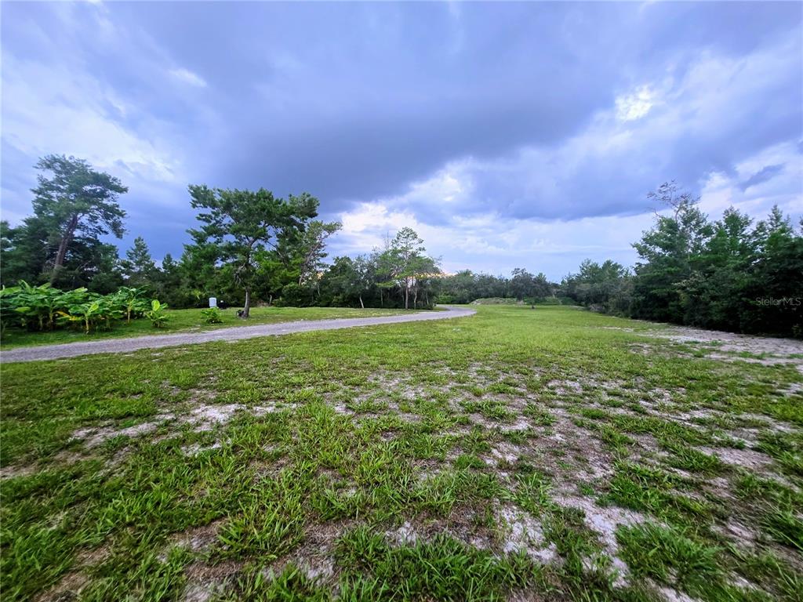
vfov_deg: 89.9
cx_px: 402
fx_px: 302
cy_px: 301
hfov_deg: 106.2
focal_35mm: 13
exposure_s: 1/60
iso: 125
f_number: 2.2
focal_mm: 1.7
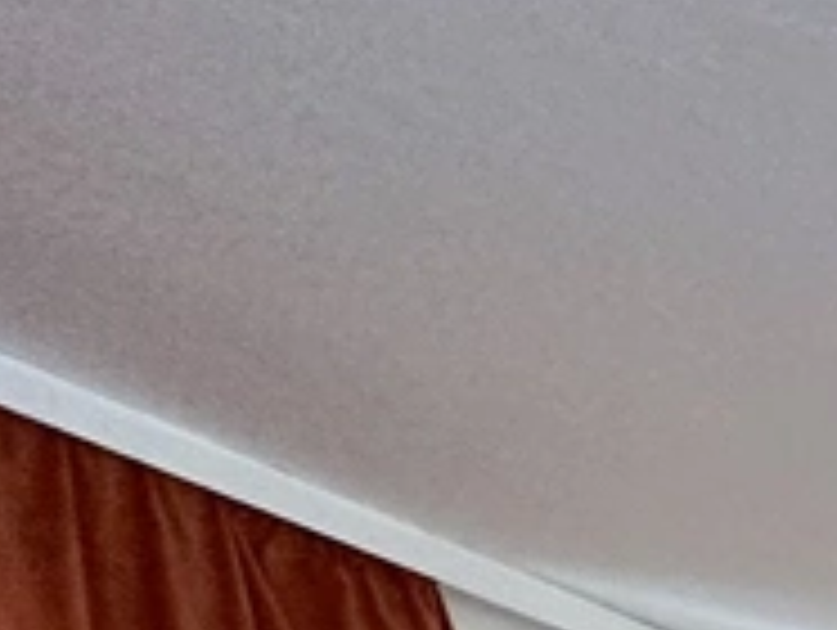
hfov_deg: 14.1
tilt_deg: -9.4
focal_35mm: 77
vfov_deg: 13.1
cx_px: 2124
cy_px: 1611
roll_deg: +0.2
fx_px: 1864
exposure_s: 1/100
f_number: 2.2
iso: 250
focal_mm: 2.22
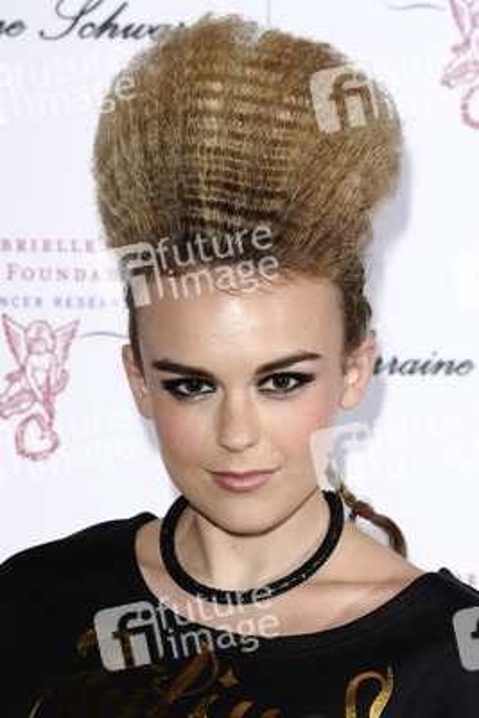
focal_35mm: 120
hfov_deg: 11.4
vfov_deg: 17.1
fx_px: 2393
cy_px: 359
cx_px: 240
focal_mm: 80
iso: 320
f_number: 5.6
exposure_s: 1/250
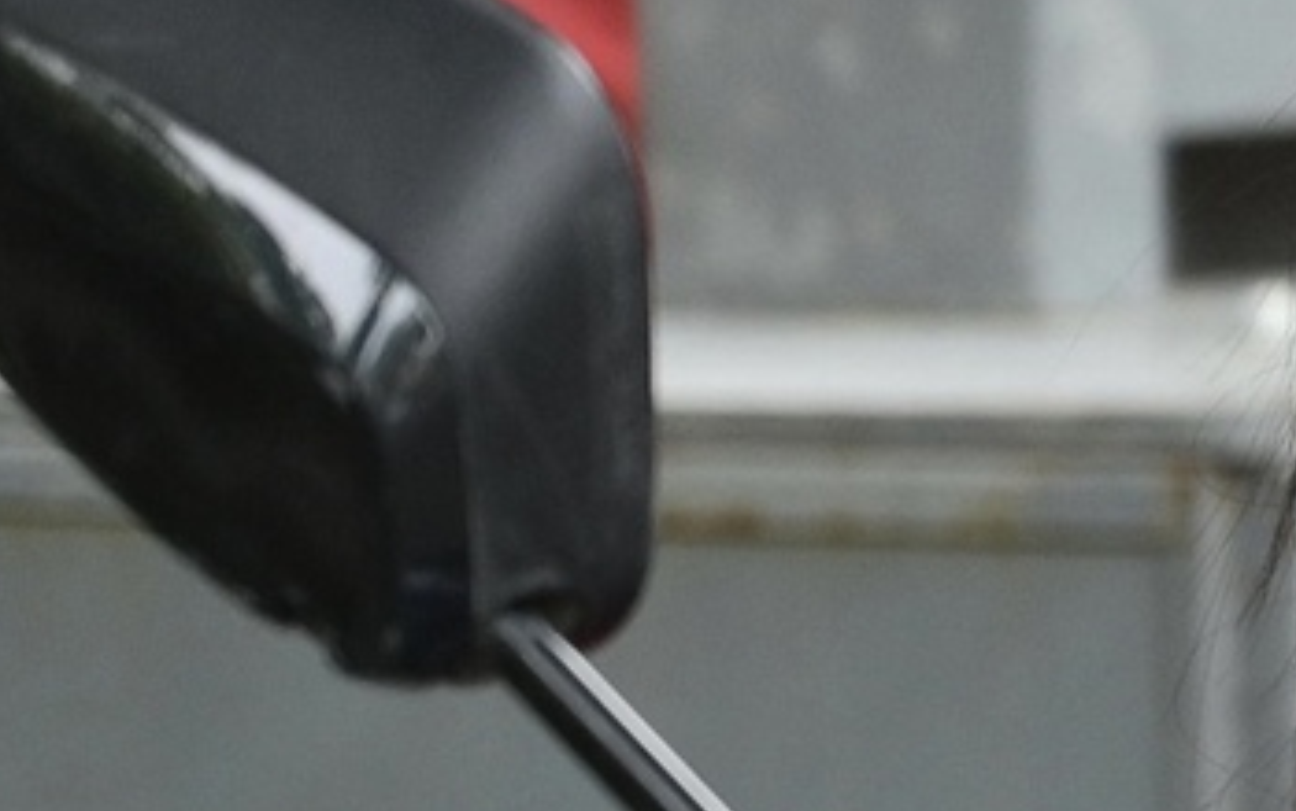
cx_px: 3566
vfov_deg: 3.2
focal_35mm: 408
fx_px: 14415
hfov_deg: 4.9
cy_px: -465
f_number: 4
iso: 800
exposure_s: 1/640
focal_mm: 70
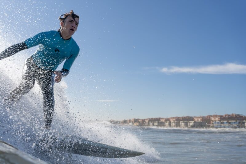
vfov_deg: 37.8
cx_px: 123
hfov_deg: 54.4
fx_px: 239
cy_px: 82
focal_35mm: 35
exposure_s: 1/1000
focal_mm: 35
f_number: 5.6
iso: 100
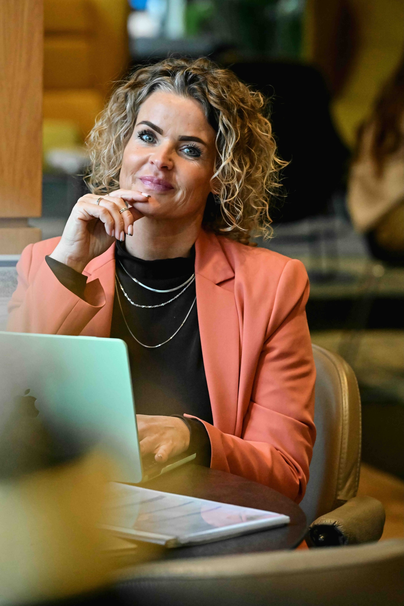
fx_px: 3366
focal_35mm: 200
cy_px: 303
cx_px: 202
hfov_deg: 6.9
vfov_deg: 10.3
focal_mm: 200
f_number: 6.3
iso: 8000
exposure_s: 1/320
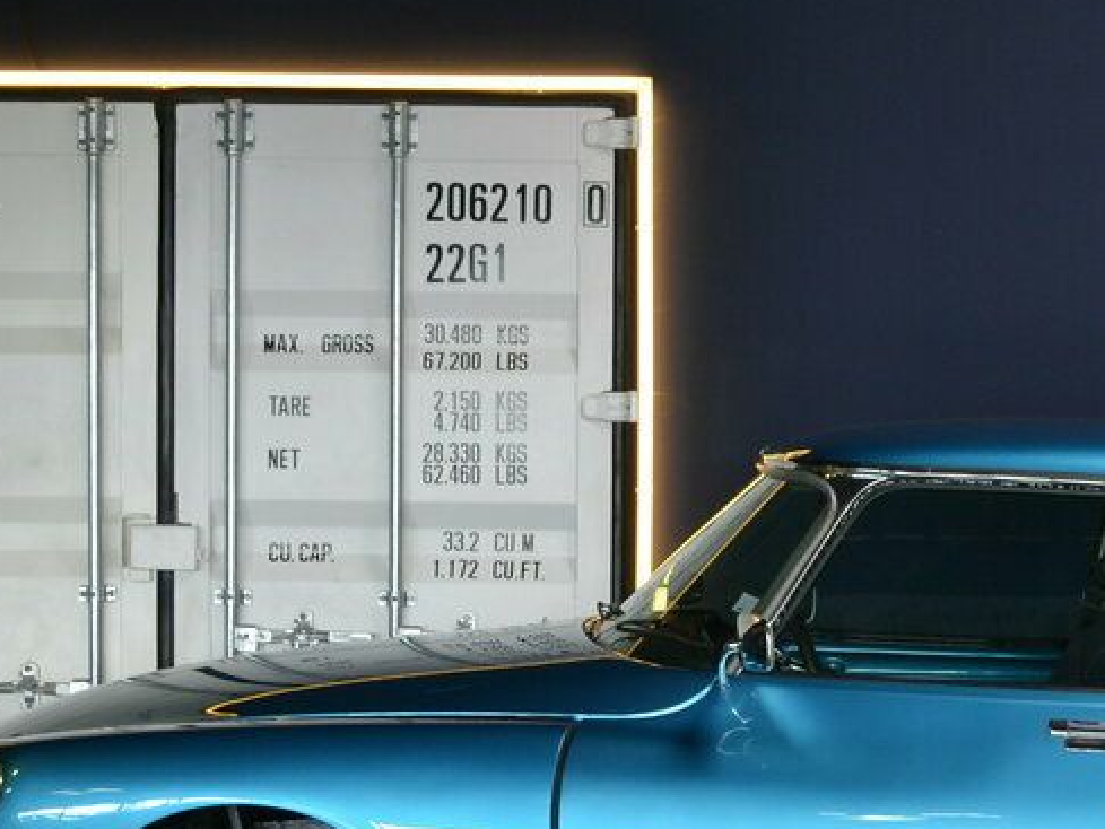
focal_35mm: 99
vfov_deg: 14.9
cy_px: 671
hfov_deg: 19.6
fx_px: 3161
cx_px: 924
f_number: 4.5
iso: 400
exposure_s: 1/60
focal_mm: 28
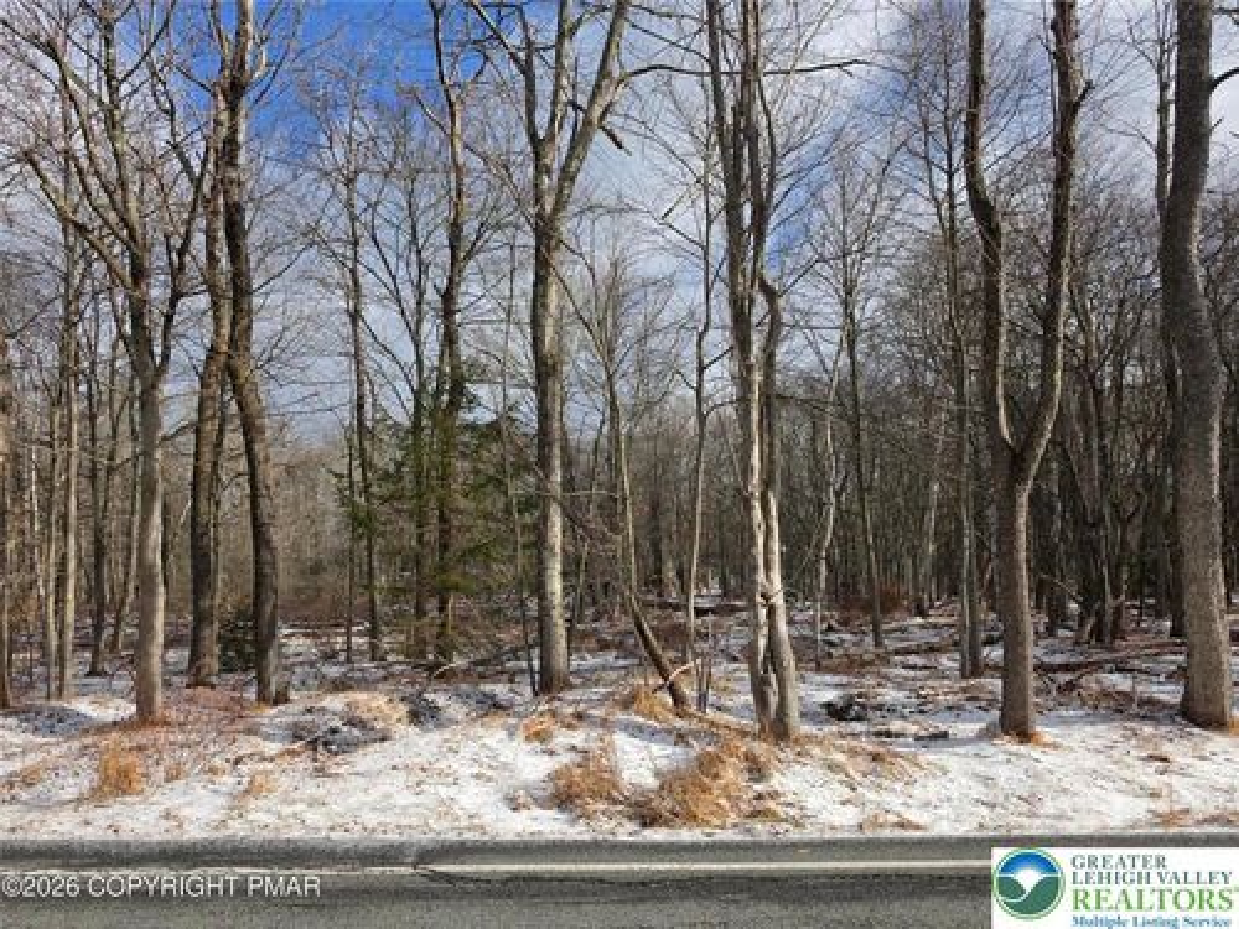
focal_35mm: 23
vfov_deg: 58.9
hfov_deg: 73.9
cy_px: 464
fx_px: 823
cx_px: 620
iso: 64
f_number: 1.4
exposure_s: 1/5294
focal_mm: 6.5
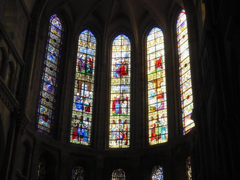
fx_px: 381
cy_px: 90
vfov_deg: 26.6
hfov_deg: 34.9
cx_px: 120
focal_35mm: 55
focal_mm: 9.3
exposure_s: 1/125
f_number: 3.7
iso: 100
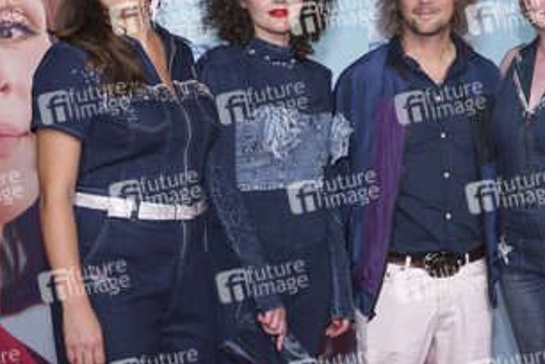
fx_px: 1090
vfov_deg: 18.9
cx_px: 310
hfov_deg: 28.0
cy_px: 132
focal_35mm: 72
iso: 500
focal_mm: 46
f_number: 4.5
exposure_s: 1/200
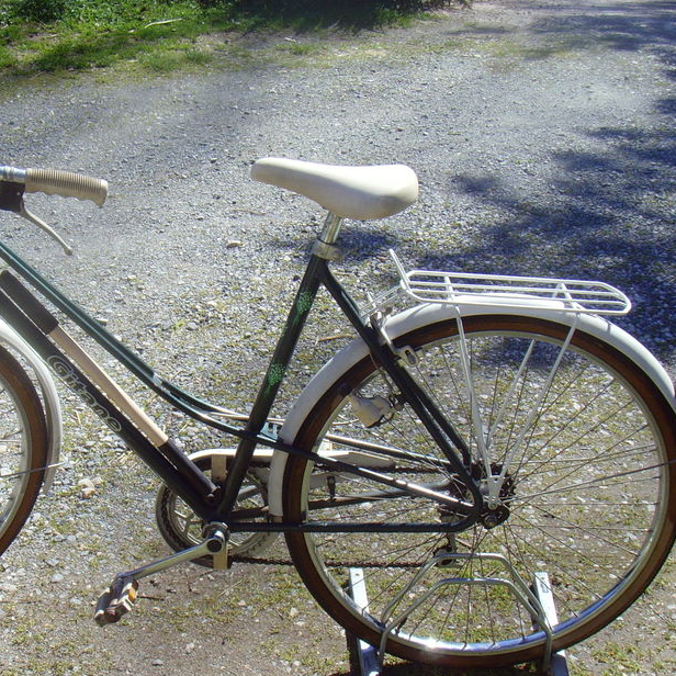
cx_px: 182
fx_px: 1237
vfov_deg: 30.5
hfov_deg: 30.1
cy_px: 379
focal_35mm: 56
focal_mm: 6.6
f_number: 6.3
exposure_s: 1/180
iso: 80
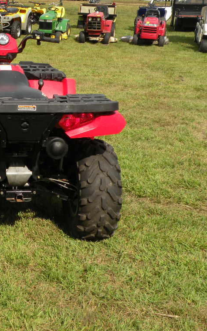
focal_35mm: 60
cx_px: 12
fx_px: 542
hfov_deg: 21.1
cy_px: 165
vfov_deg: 34.0
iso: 64
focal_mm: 7.4
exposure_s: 1/226
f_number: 6.3
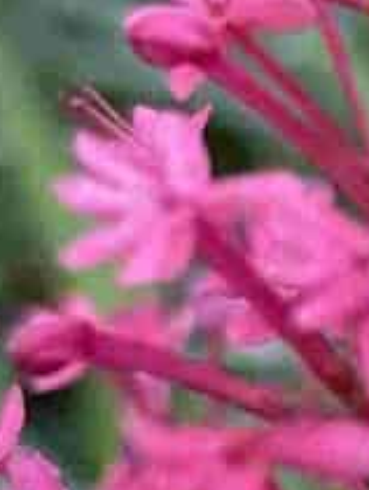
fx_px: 2808
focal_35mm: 198
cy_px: 614
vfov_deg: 9.8
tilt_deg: -48.9
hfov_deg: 6.8
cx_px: 1123
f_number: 1.6
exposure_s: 1/204
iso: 32
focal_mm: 4.2
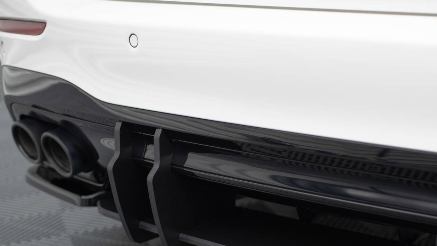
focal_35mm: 58
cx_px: 304
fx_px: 672
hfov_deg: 35.5
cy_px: 230
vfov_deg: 20.2
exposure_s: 1/160
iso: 500
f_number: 2.5
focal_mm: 35
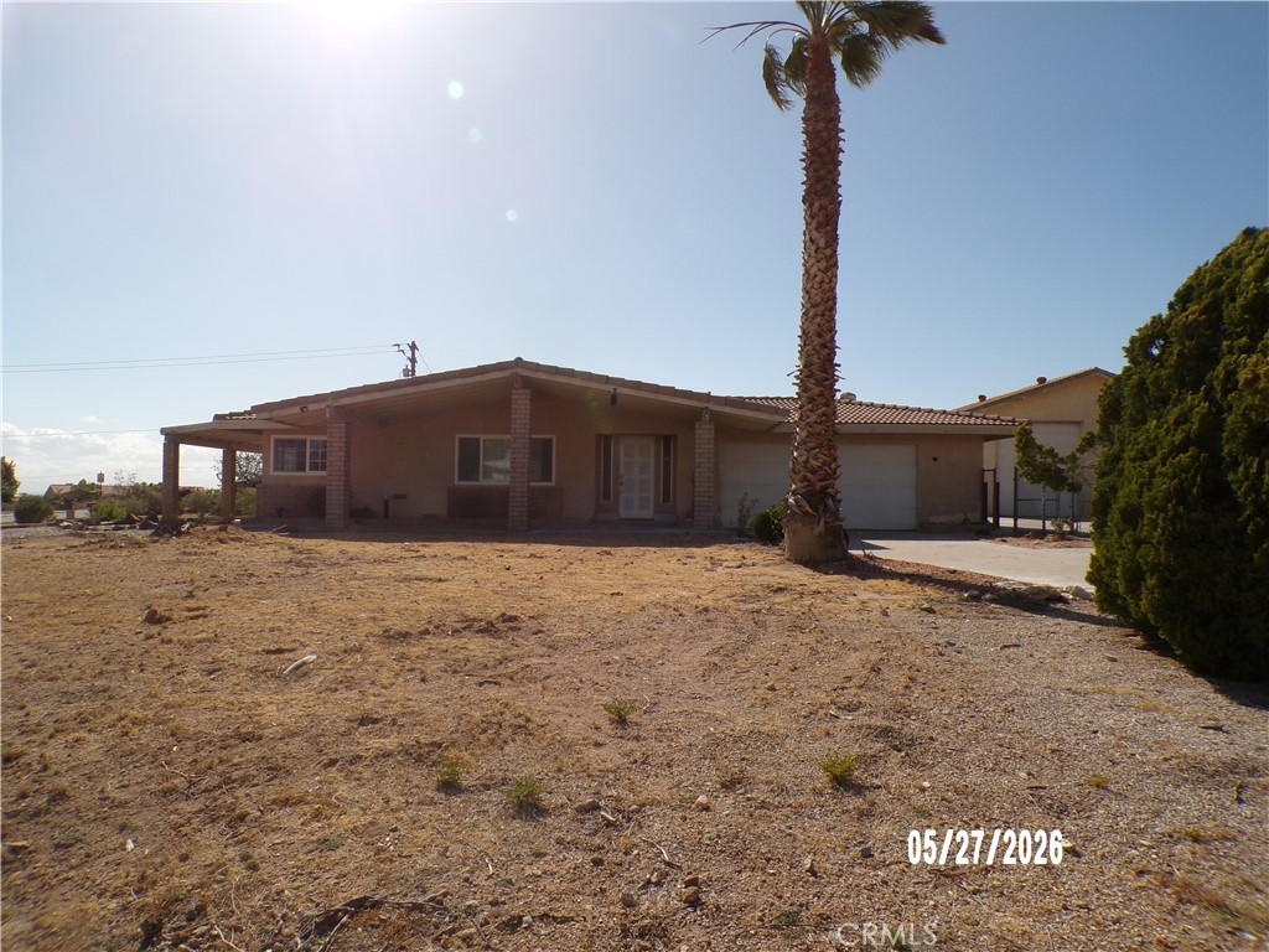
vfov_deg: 56.8
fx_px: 880
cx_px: 634
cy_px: 476
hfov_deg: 71.6
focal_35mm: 24
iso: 100
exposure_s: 1/750
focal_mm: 4.3
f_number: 5.8
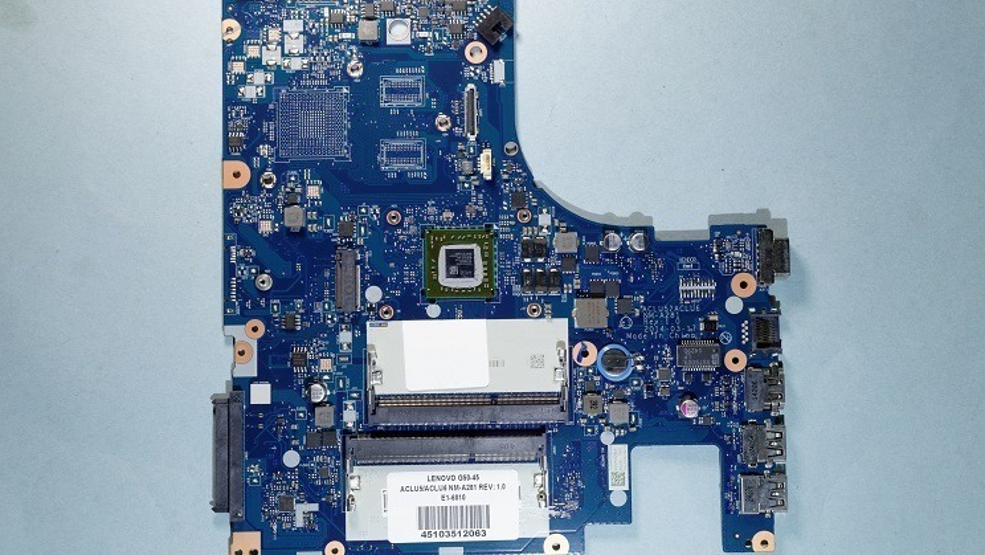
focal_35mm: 40
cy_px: 262
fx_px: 1033
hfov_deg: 51.0
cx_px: 491
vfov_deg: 30.1
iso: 100
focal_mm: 25
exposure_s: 1/6
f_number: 8
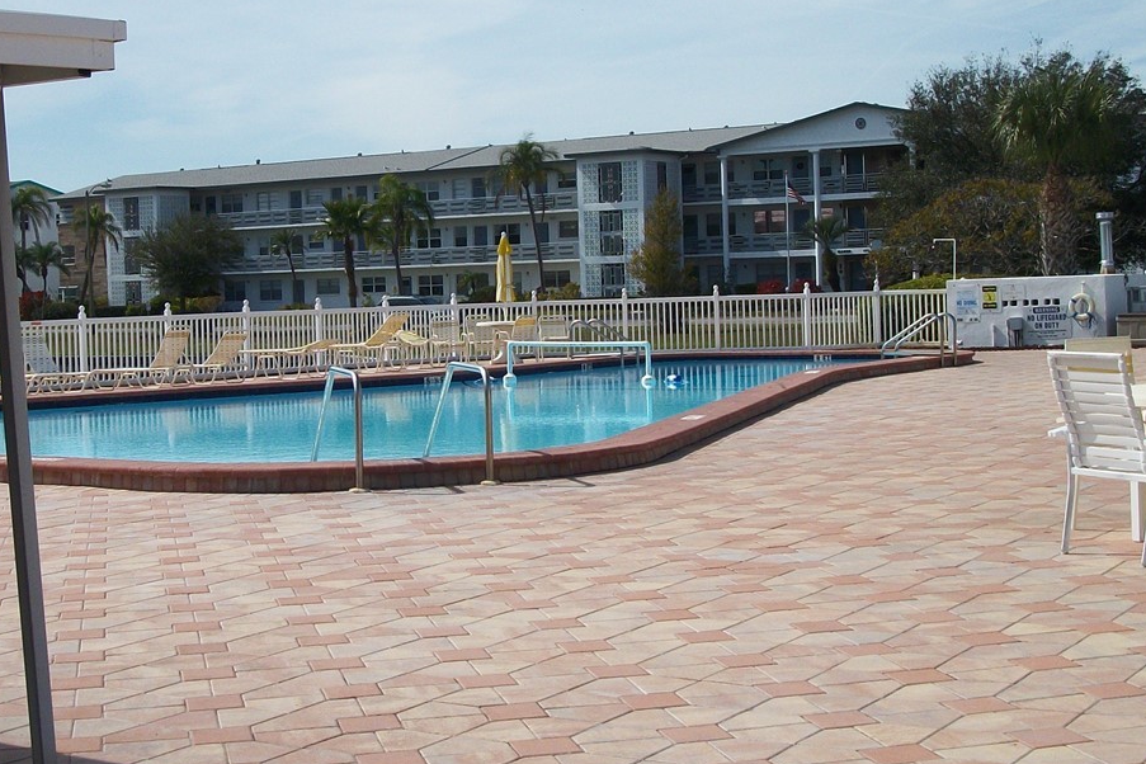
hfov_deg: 33.9
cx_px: 473
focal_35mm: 59
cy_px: 302
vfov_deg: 23.0
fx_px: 1878
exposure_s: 1/320
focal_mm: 5.7
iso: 80
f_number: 8.8
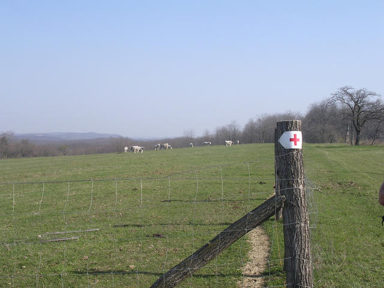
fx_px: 544
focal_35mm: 49
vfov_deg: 29.7
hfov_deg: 38.9
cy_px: 144
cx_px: 192
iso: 100
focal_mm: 7.5
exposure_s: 1/184
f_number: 6.2
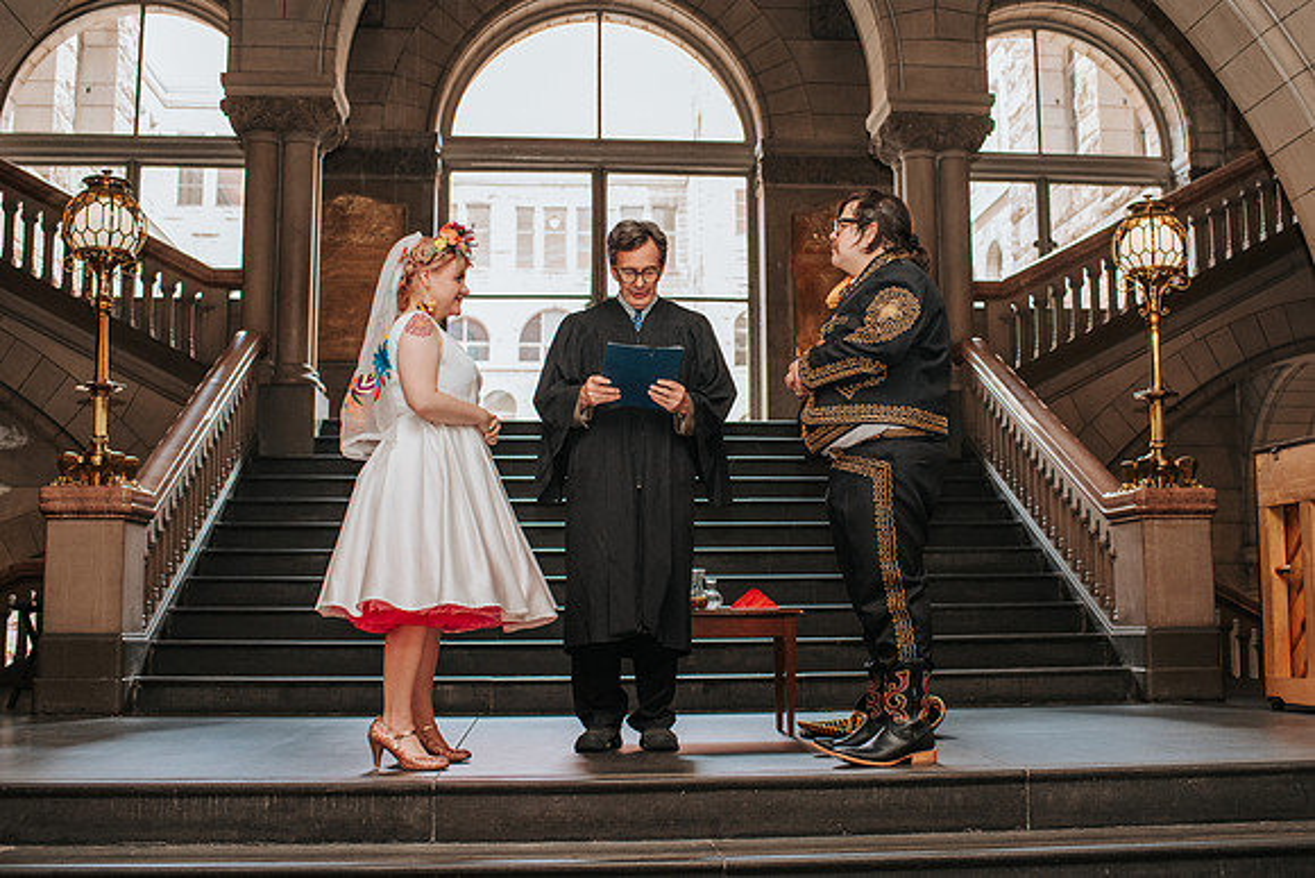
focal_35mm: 41
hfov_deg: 47.3
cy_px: 428
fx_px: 1501
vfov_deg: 32.6
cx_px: 682
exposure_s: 1/200
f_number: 3.2
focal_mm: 35
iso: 1000
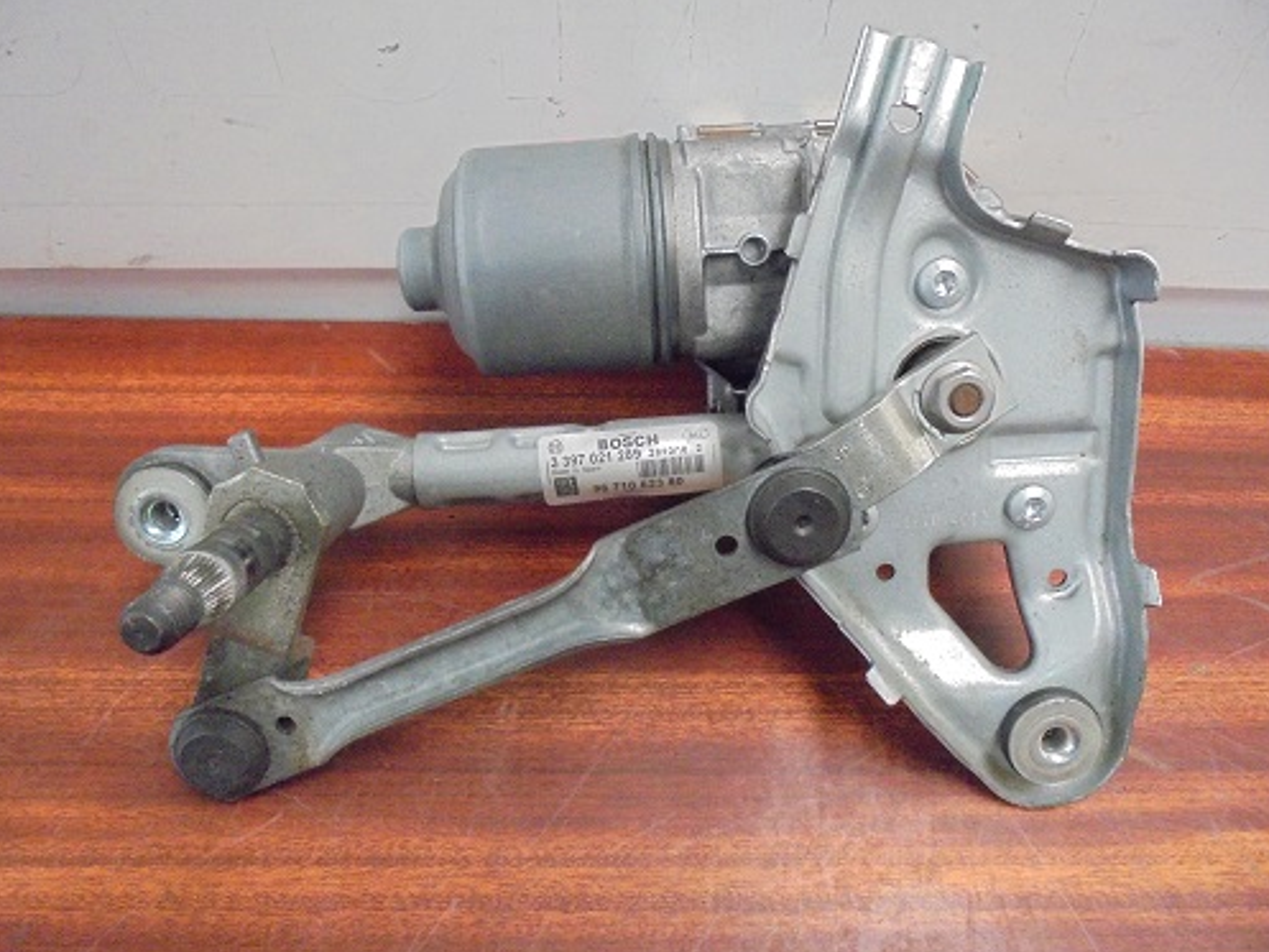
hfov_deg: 65.3
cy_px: 479
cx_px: 643
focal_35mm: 27
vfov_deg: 51.4
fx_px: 990
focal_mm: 4.6
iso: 800
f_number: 3.5
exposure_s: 1/50
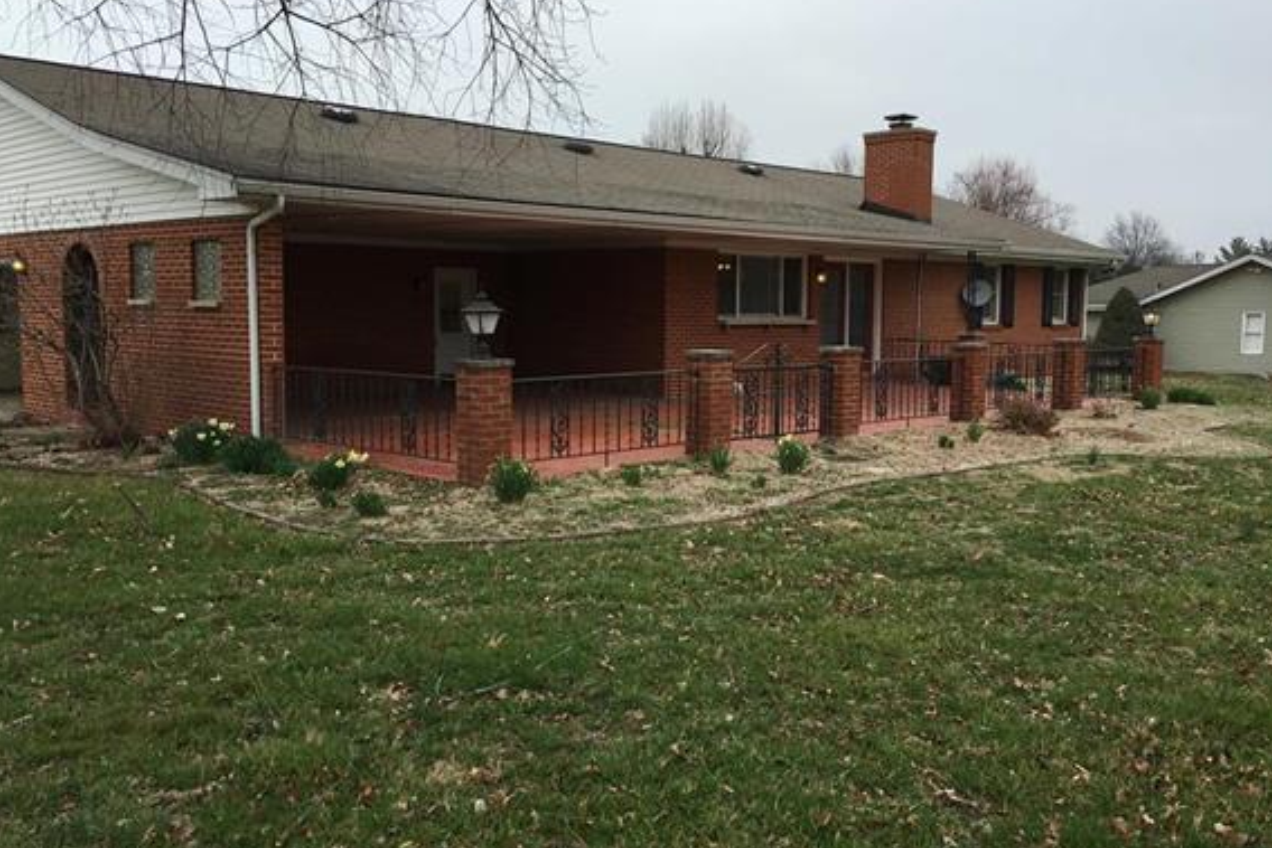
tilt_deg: -5.6
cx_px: 658
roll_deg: -0.5
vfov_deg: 38.9
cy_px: 434
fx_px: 1202
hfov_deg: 55.8
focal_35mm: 34
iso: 25
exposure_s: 1/1026
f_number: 2.2
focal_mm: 4.15
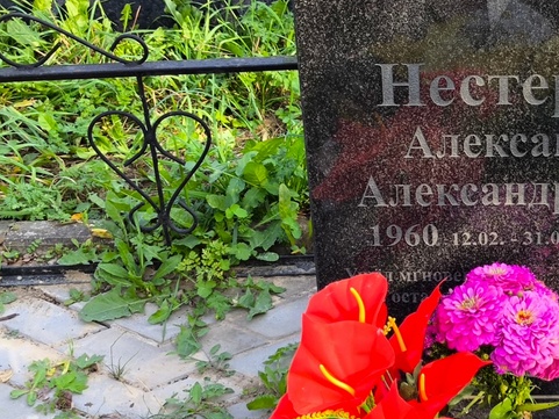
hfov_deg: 23.2
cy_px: 142
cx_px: 455
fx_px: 1341
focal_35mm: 83
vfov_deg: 17.7
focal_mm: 4.71
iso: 50
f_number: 1.7
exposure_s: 1/169
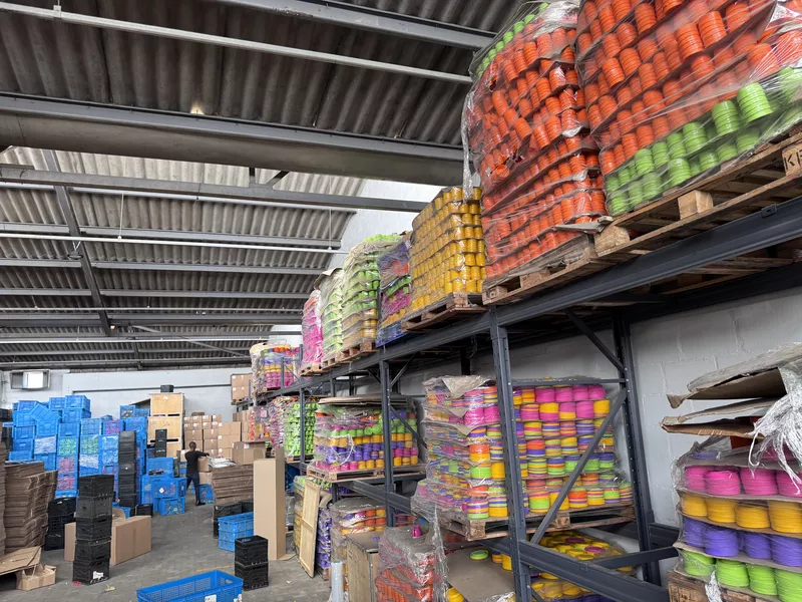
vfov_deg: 56.8
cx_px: 401
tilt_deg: +12.5
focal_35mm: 24
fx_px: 556
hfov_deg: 71.6
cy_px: 301
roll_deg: +4.7
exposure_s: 1/121
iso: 160
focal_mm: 6.76
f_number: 1.78
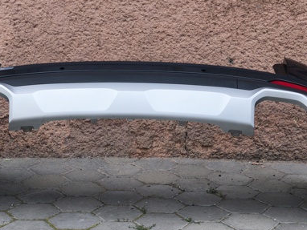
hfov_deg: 25.3
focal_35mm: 77
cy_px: 162
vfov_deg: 19.1
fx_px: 683
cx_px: 124
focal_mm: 6.57
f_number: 1.6
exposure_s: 1/623
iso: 50
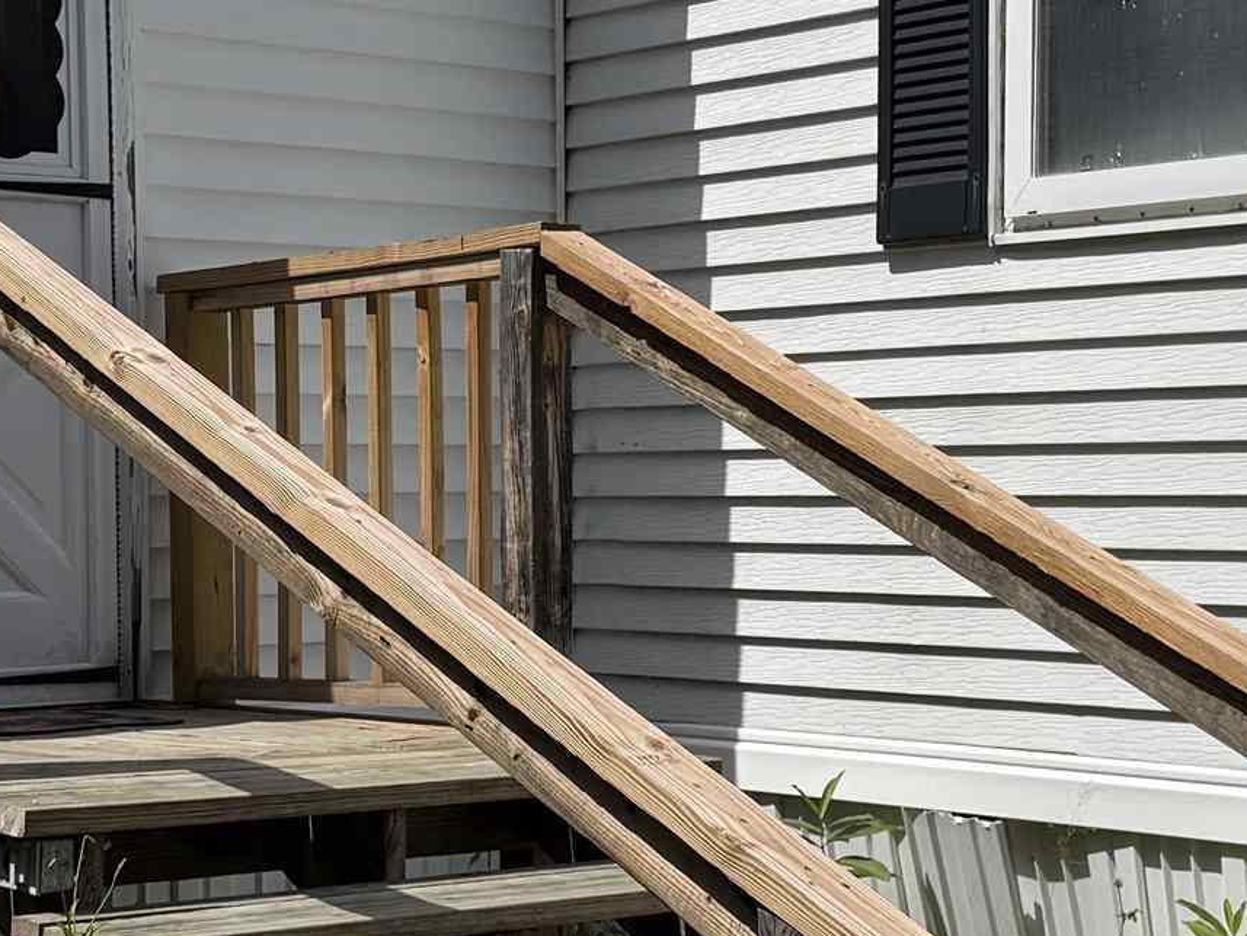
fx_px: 3098
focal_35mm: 86
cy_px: 466
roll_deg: +1.3
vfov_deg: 17.2
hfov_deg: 22.6
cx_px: 915
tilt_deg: +3.5
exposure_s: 1/9091
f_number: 1.78
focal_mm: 6.76
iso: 80
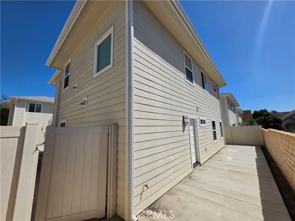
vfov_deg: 89.9
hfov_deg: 106.2
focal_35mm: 13
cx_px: 148
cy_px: 110
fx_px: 111
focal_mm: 2.2
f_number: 1.9
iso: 32
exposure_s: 1/3126
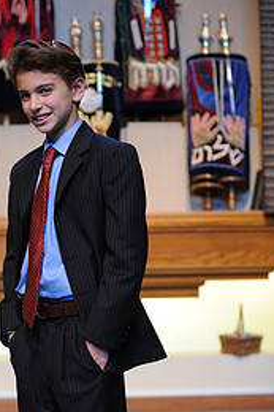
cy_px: 303
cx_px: 50
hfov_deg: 11.3
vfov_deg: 16.9
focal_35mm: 121
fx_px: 1383
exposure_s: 1/100
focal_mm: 70
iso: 800
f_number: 2.8
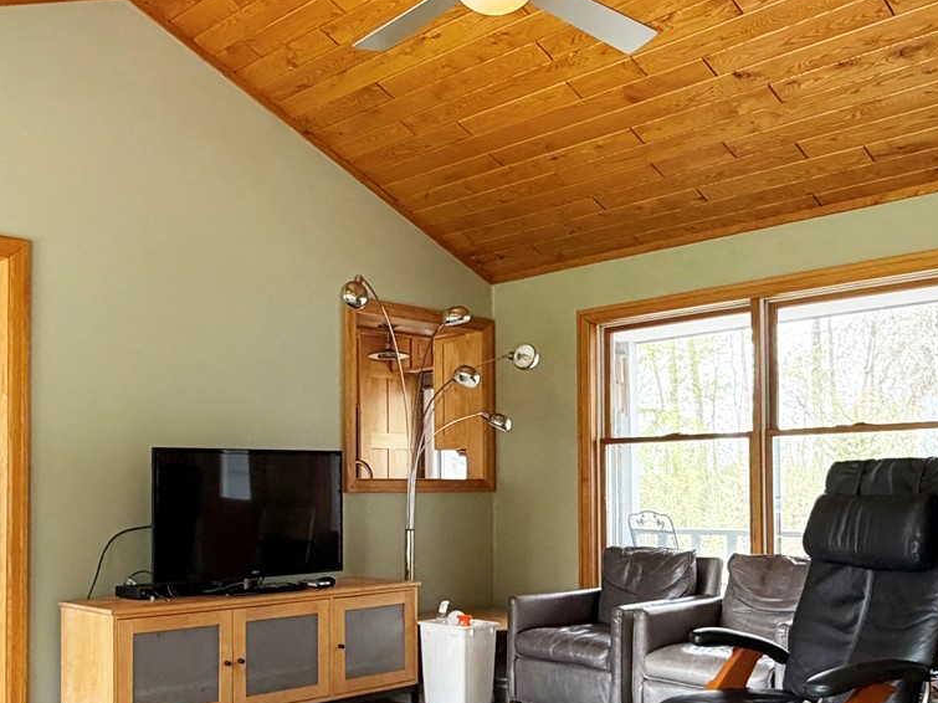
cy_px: 463
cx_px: 514
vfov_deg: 37.3
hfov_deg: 48.9
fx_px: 1030
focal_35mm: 38
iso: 200
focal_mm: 2.22
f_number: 2.2
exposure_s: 1/121
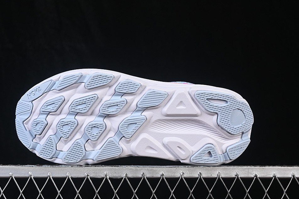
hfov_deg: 23.9
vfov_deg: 16.1
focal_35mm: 85
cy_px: 95
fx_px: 706
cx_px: 135
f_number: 8
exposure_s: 1/80
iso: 160
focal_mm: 50
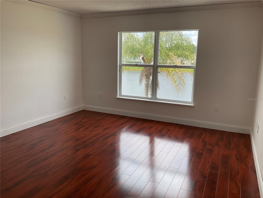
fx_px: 220
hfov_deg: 61.7
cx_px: 132
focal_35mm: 29
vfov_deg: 48.2
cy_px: 99
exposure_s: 1/260
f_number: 1.8
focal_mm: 3
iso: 16
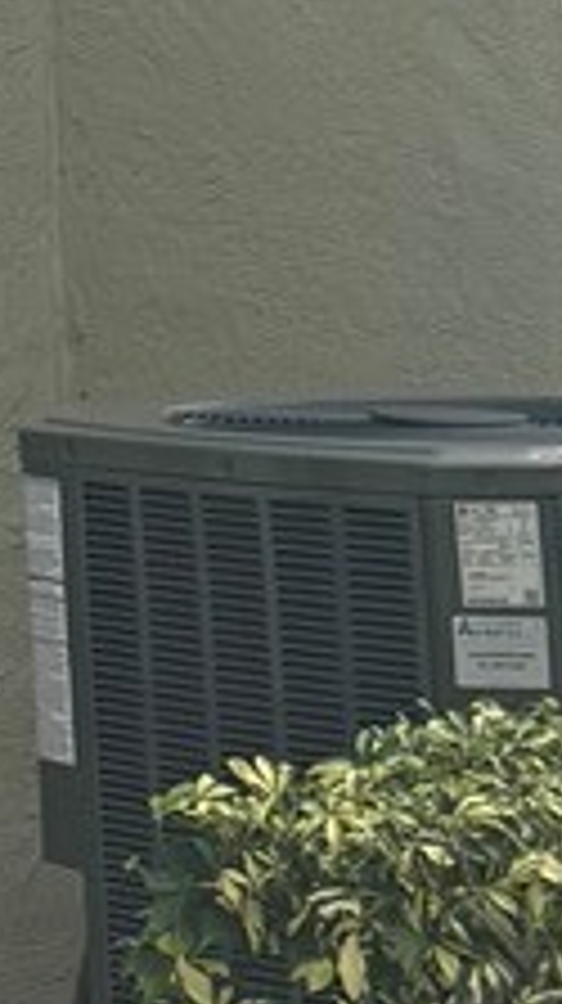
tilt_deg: +11.6
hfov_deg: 6.1
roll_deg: +0.1
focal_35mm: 188
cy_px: -945
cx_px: -935
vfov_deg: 10.6
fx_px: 4994
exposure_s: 1/4167
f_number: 1.78
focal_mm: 6.76
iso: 100
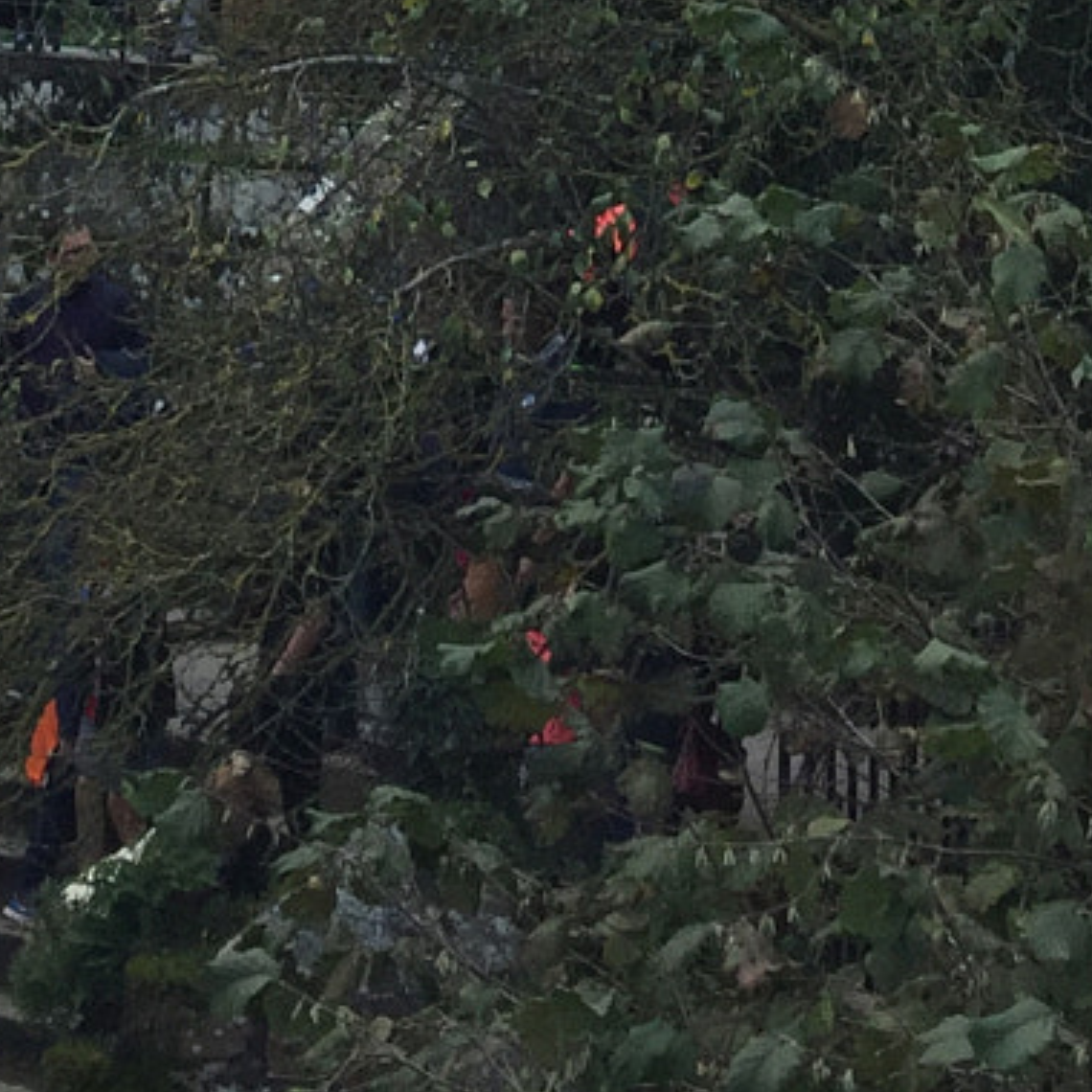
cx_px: 49
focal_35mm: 108
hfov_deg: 15.9
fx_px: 3855
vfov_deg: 13.7
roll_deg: -6.6
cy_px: -1109
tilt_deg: +18.3
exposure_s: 1/920
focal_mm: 4.15
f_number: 2.2
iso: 32
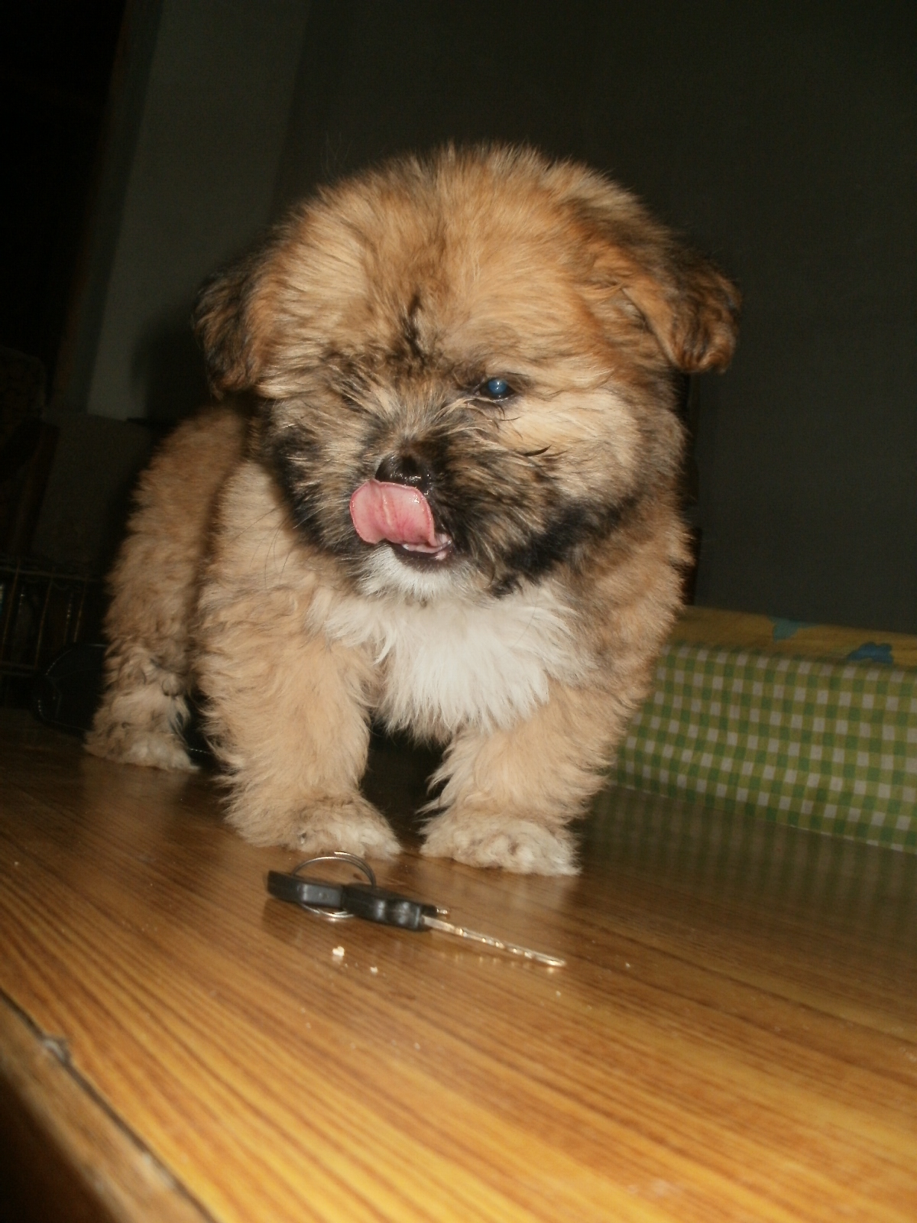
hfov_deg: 39.7
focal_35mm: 36
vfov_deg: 51.4
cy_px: 612
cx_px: 458
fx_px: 1272
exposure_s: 1/30
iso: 125
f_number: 3.5
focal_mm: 6.3
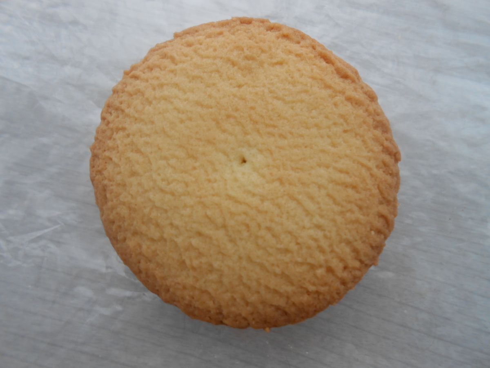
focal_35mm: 26
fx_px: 368
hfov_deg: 67.3
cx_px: 245
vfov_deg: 53.1
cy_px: 184
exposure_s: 1/30
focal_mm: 4.6
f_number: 3.5
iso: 125
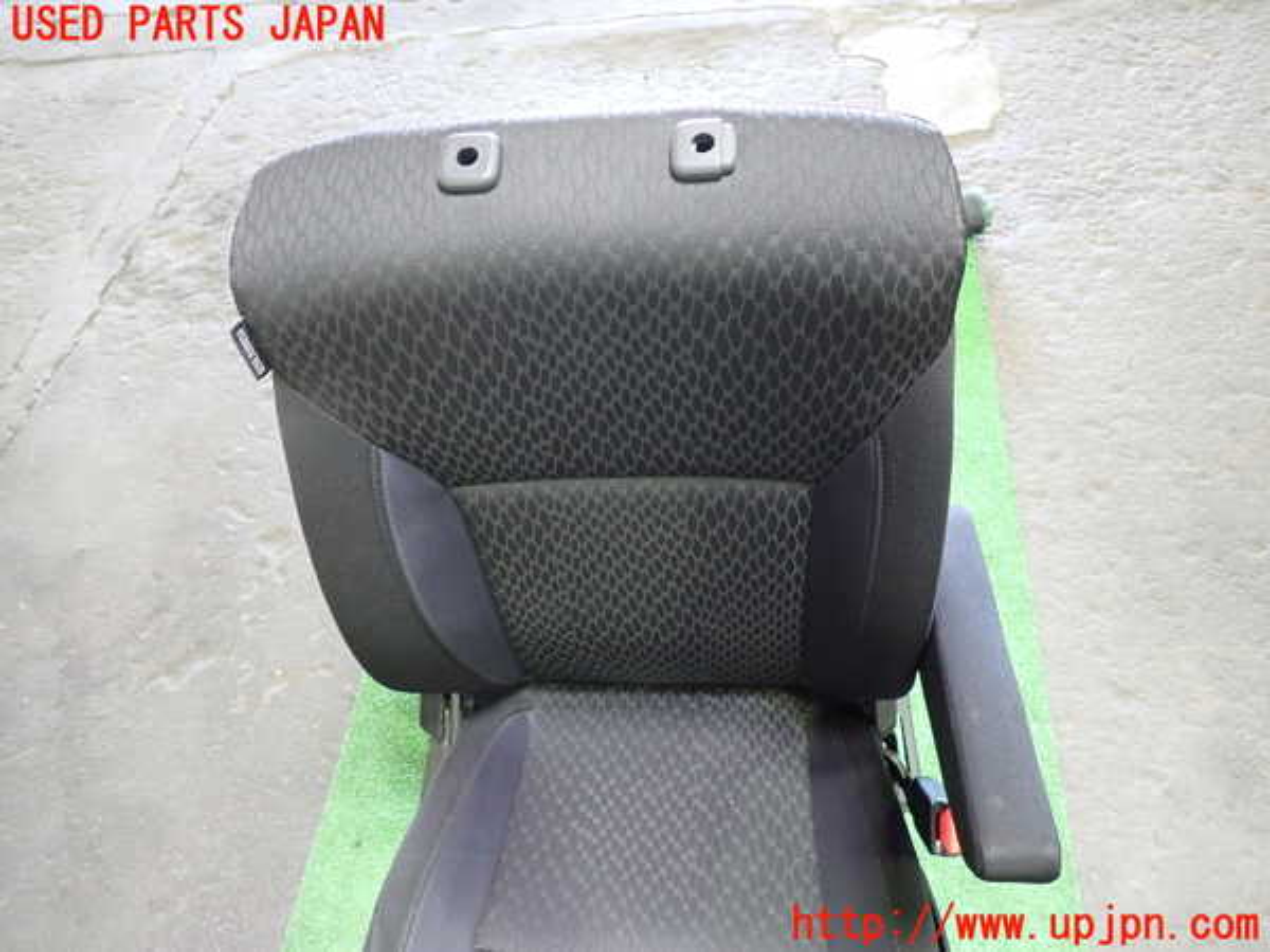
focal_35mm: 25
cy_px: 476
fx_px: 917
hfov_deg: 69.4
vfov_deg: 54.9
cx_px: 635
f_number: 2
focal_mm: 4.5
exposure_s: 1/30
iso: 640
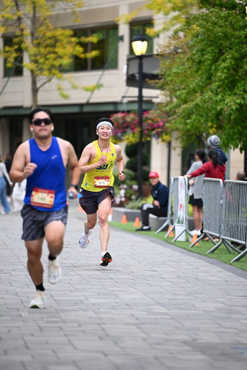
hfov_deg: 6.9
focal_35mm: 200
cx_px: 124
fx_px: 2057
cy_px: 185
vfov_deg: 10.3
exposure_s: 1/1600
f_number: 2.8
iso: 1000
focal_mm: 200
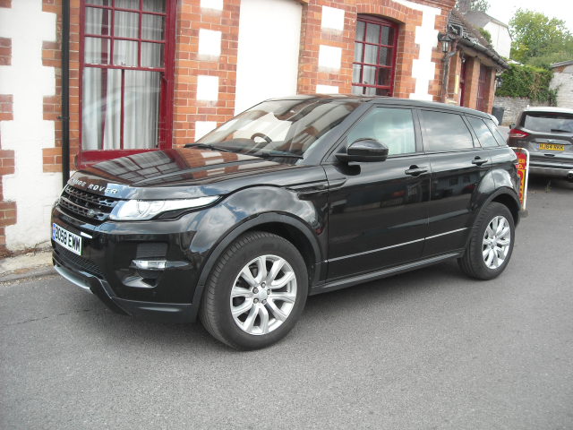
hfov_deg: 52.6
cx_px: 286
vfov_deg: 40.7
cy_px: 215
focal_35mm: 35
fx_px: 579
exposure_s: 1/129
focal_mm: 5.7
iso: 64
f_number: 2.8
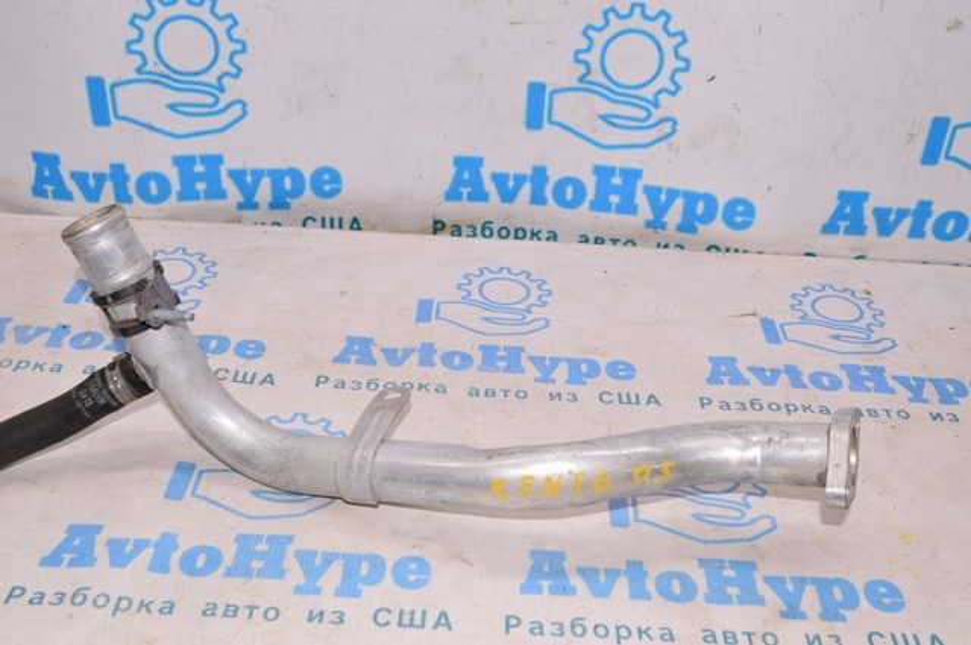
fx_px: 1091
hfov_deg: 48.0
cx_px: 486
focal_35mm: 40
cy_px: 322
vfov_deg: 32.9
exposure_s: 1/200
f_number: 8
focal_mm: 27
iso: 1600
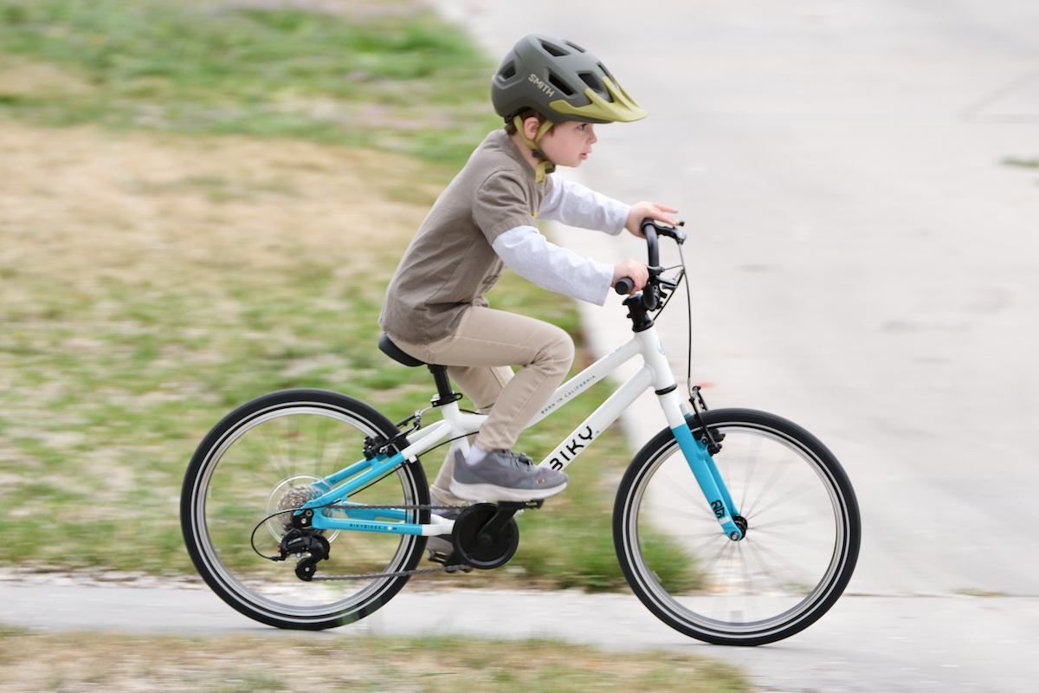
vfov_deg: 8.3
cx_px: 520
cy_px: 346
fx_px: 4791
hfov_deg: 12.4
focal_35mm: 166
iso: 200
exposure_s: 1/160
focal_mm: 110.6
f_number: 2.8
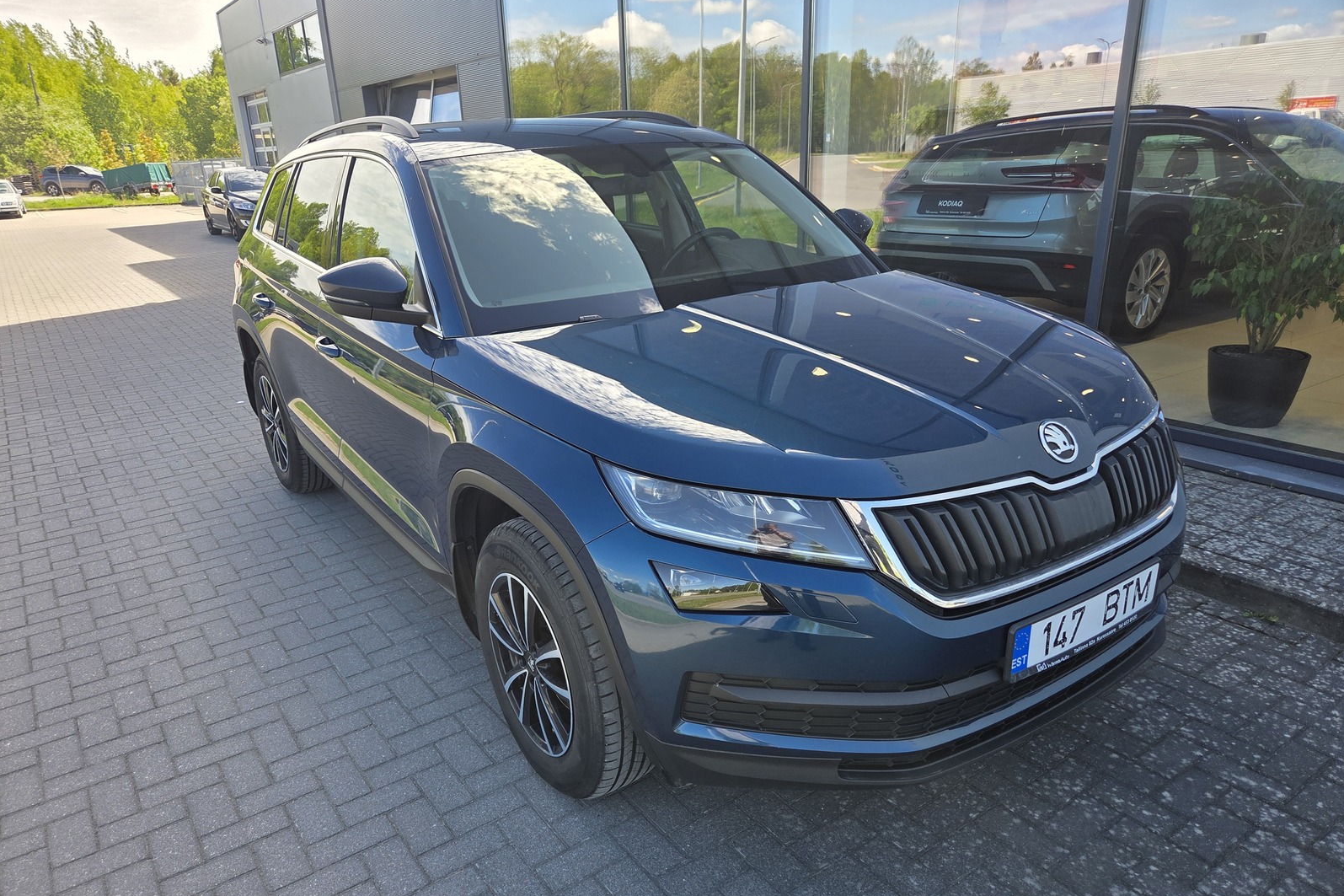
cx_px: 672
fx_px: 896
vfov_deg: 53.0
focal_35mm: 24
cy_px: 502
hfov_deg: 73.7
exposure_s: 1/1093
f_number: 1.8
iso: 80
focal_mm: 5.4
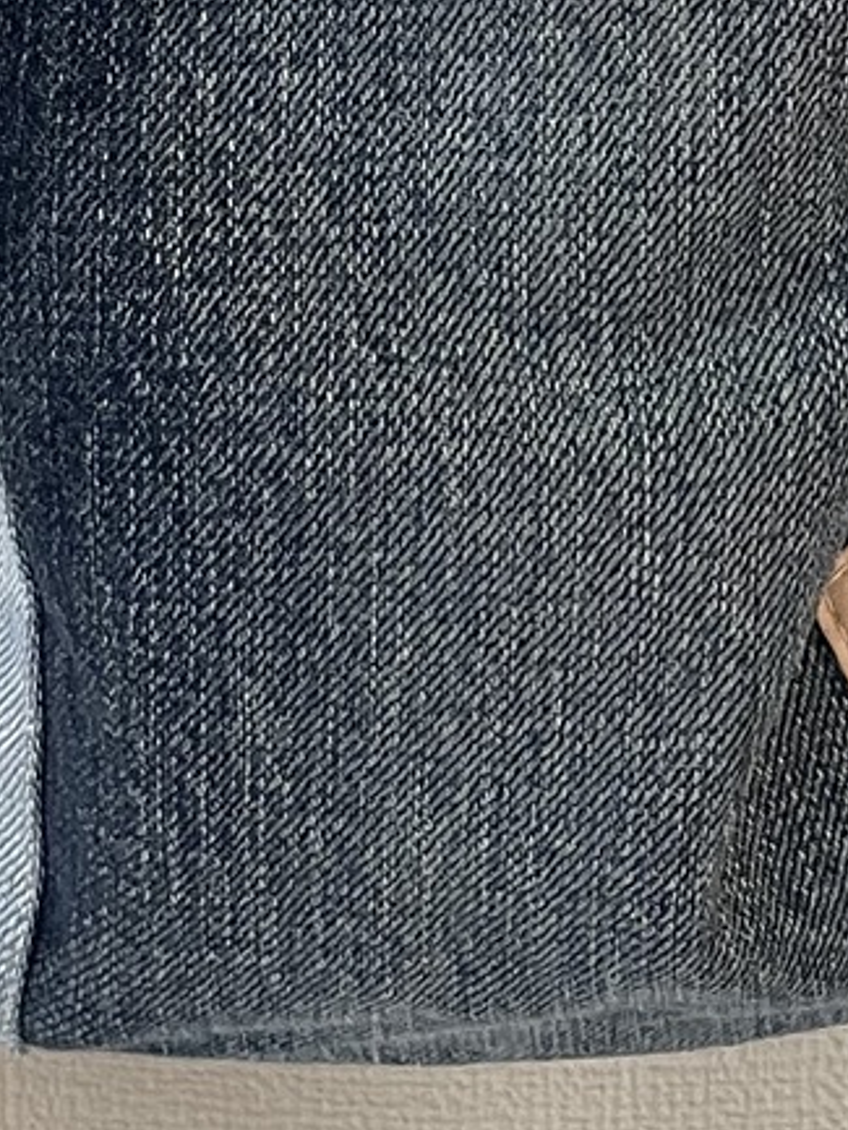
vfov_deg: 14.1
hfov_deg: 11.5
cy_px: -714
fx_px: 4179
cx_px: 678
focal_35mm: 128
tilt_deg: -0.9
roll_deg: +1.1
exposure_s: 1/60
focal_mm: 4.2
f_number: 1.6
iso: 200
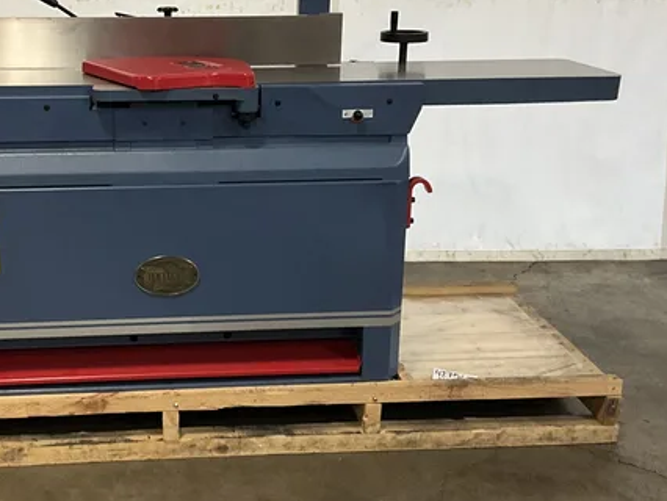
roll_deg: -0.3
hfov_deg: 37.0
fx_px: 983
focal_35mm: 51
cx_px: 218
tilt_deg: -18.2
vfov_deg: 28.6
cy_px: 251
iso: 250
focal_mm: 3
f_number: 1.8
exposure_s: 1/60
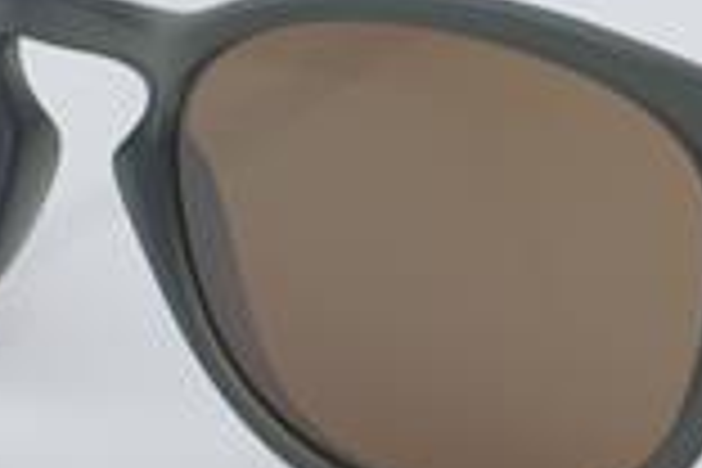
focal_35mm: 192
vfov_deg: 7.2
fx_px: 3744
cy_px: 225
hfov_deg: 10.7
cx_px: 468
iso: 100
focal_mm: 50
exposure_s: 1/4
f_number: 32
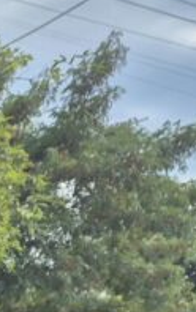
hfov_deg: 8.2
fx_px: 1075
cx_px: -465
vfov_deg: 15.4
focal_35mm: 126
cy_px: 454
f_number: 1.8
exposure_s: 1/1976
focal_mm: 5.4
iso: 25
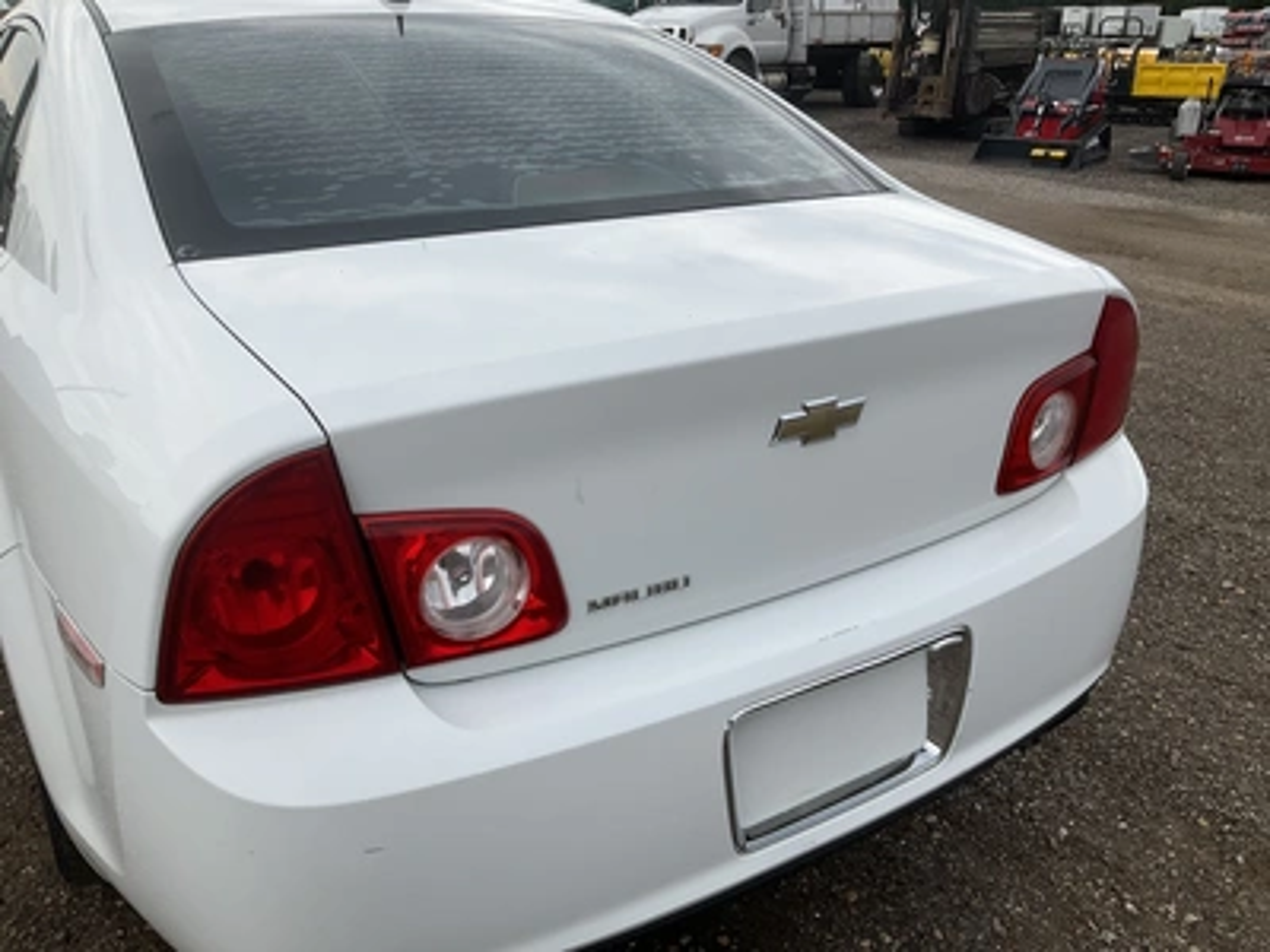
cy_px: 476
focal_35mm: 29
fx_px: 1064
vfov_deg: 48.2
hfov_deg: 61.7
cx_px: 635
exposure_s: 1/1534
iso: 25
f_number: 1.8
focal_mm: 3
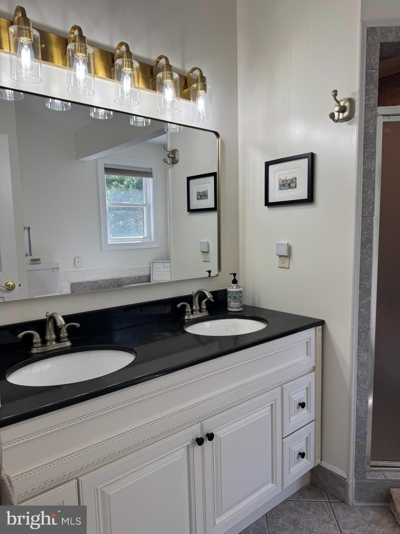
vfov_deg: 71.6
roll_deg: +1.5
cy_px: 267
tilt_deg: -5.8
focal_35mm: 24
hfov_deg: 56.8
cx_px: 200
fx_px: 370
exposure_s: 1/220
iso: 64
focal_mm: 6.76
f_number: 1.78
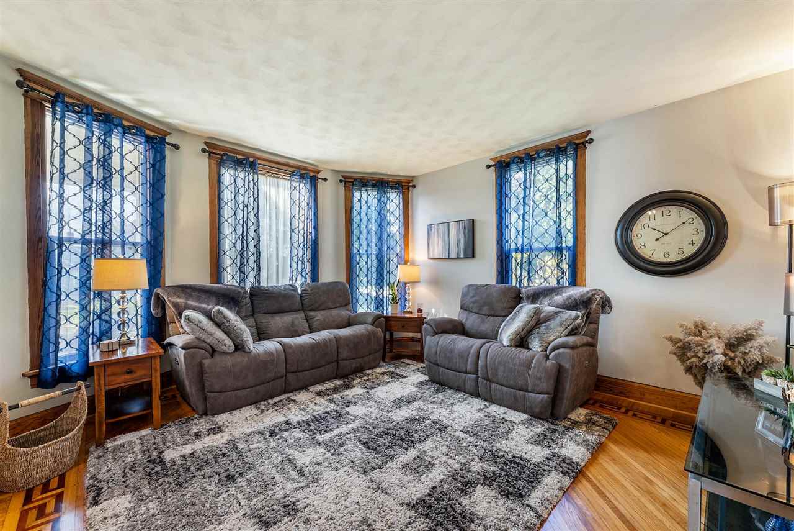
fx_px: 309
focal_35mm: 14
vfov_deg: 81.3
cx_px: 397
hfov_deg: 104.2
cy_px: 266
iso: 100
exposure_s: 1
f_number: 7.1
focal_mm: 14
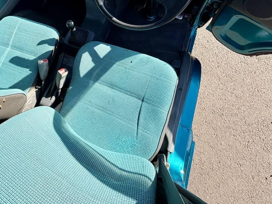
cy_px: 48
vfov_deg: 55.6
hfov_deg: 71.0
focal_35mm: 23
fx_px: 181
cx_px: 83
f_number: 2.2
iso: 40
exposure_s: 1/502
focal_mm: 2.22
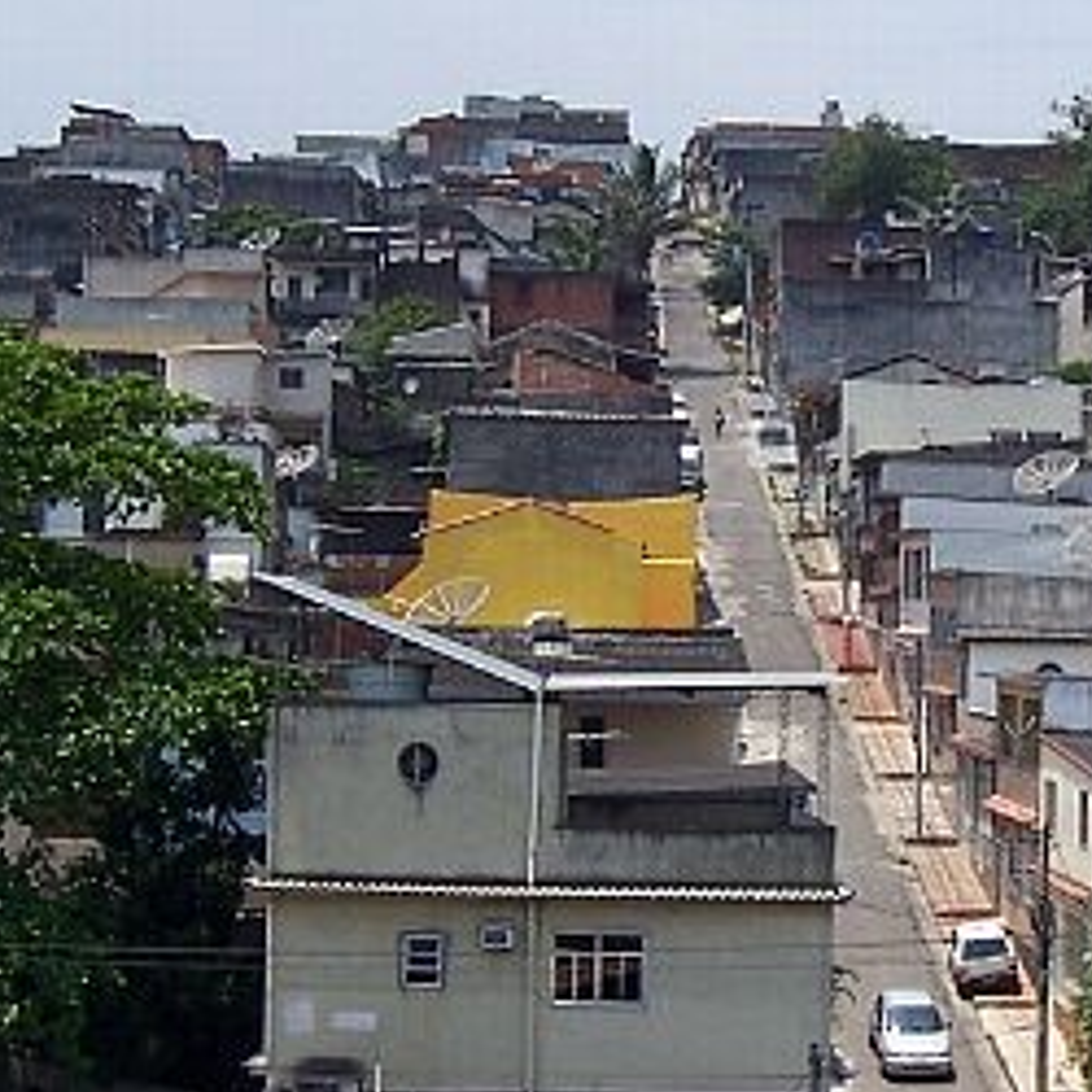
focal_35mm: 96
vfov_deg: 18.1
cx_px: 812
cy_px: 533
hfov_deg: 18.0
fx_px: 3426
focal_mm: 5.6
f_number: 5.6
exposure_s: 1/500
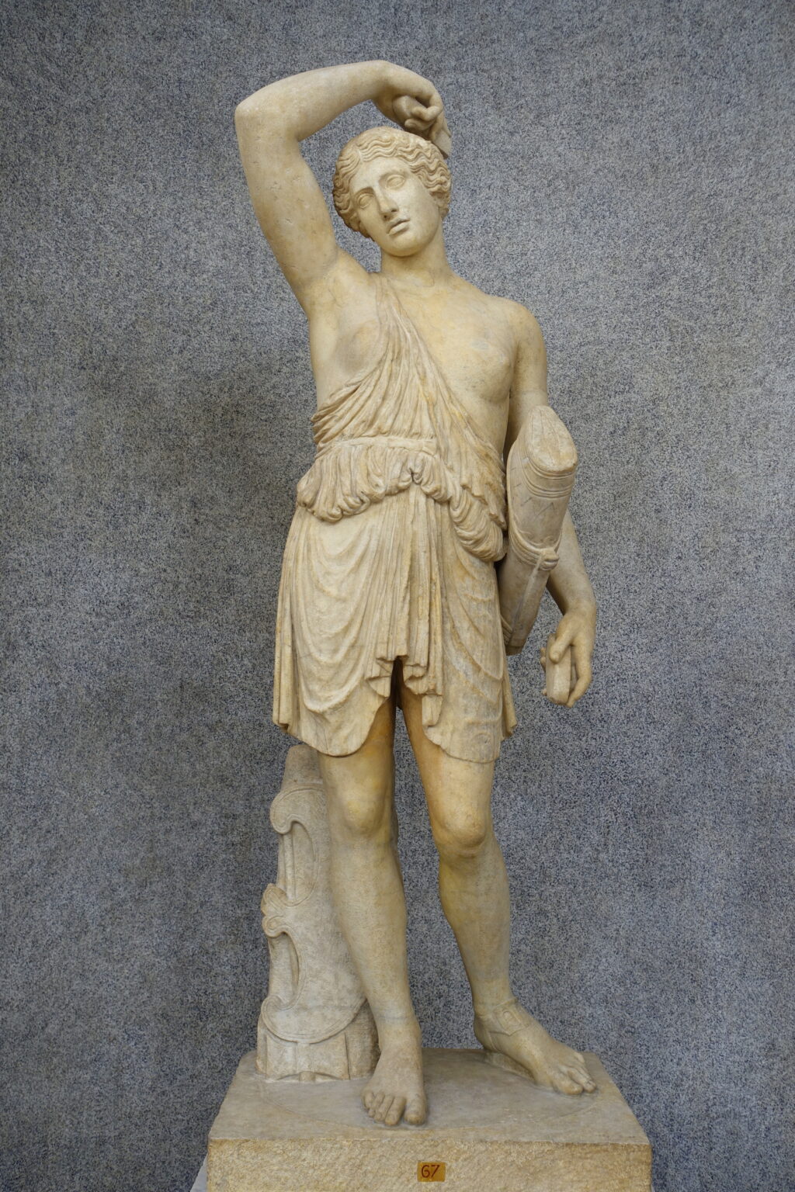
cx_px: 398
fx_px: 1192
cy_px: 596
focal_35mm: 36
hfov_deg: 36.9
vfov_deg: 53.1
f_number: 2.8
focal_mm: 13.16
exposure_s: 1/60
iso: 125
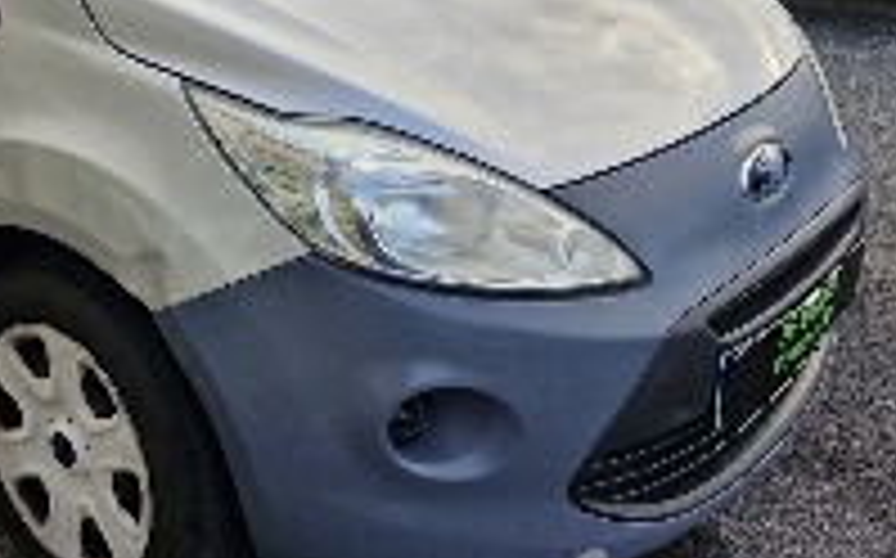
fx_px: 1244
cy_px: 108
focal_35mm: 51
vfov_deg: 24.9
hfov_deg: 38.2
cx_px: 185
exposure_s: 1/310
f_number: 1.8
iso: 50
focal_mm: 5.54
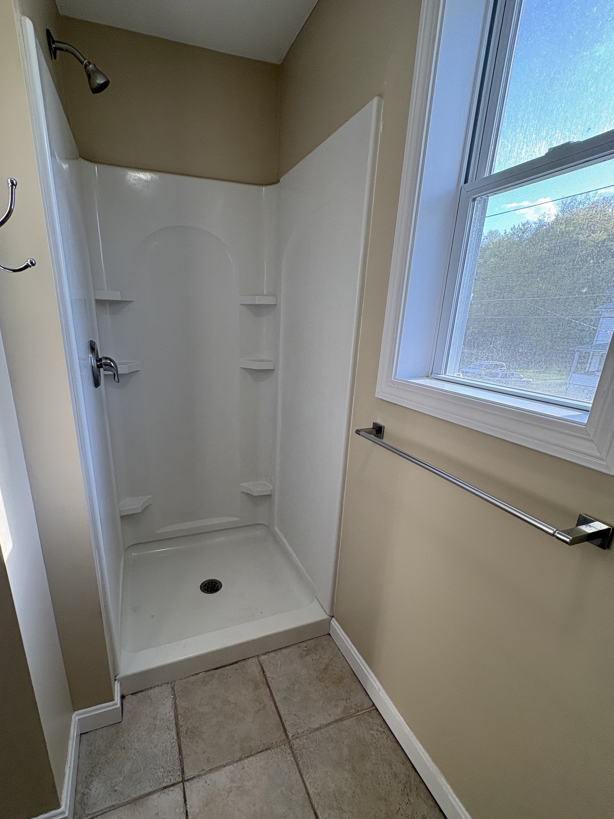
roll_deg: -1.2
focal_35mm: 16
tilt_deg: -17.7
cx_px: 266
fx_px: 378
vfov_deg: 94.4
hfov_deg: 77.7
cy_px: 436
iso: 80
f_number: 2.2
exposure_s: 1/120
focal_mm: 2.22
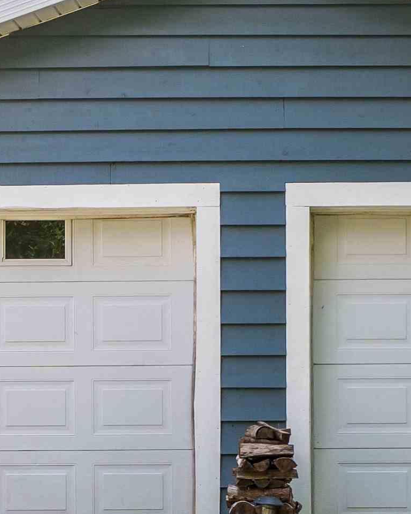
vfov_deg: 28.0
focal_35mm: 68
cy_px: 322
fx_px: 1026
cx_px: 253
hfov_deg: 22.6
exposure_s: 1/250
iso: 400
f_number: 6.3
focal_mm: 15
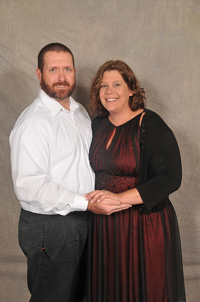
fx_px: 401
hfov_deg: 28.0
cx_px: 100
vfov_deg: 41.2
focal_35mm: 48
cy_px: 151
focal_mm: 32
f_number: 5.6
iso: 200
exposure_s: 1/125
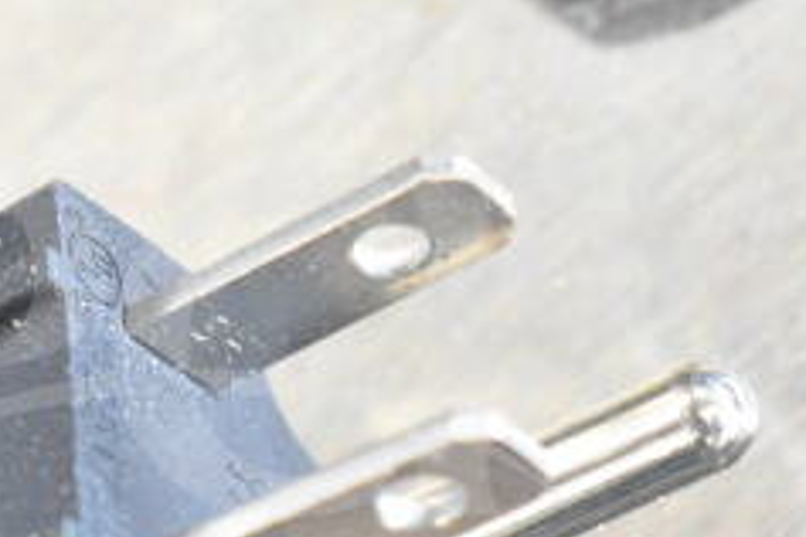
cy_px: 440
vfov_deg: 6.5
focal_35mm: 212
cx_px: 194
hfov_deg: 9.7
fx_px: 4752
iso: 8000
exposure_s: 1/100
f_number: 5.6
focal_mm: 55
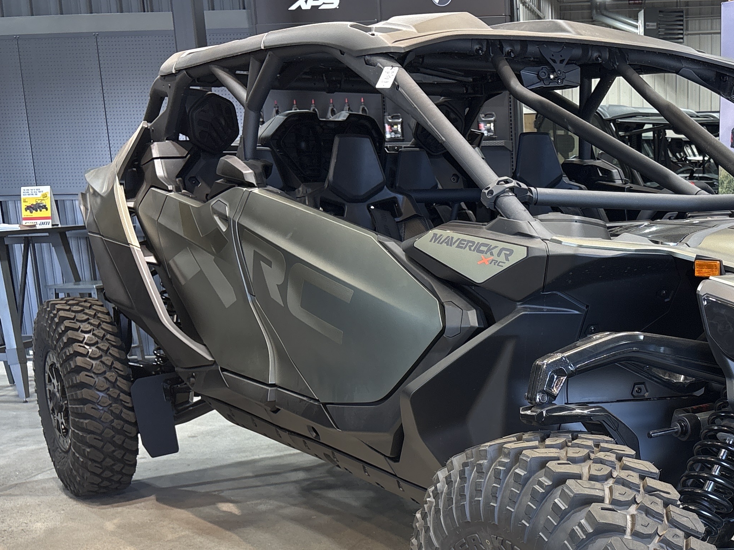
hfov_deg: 36.1
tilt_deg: -12.3
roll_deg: +1.3
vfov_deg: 28.0
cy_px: 438
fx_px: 1081
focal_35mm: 51
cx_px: 597
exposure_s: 1/120
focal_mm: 5.96
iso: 80
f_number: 1.6
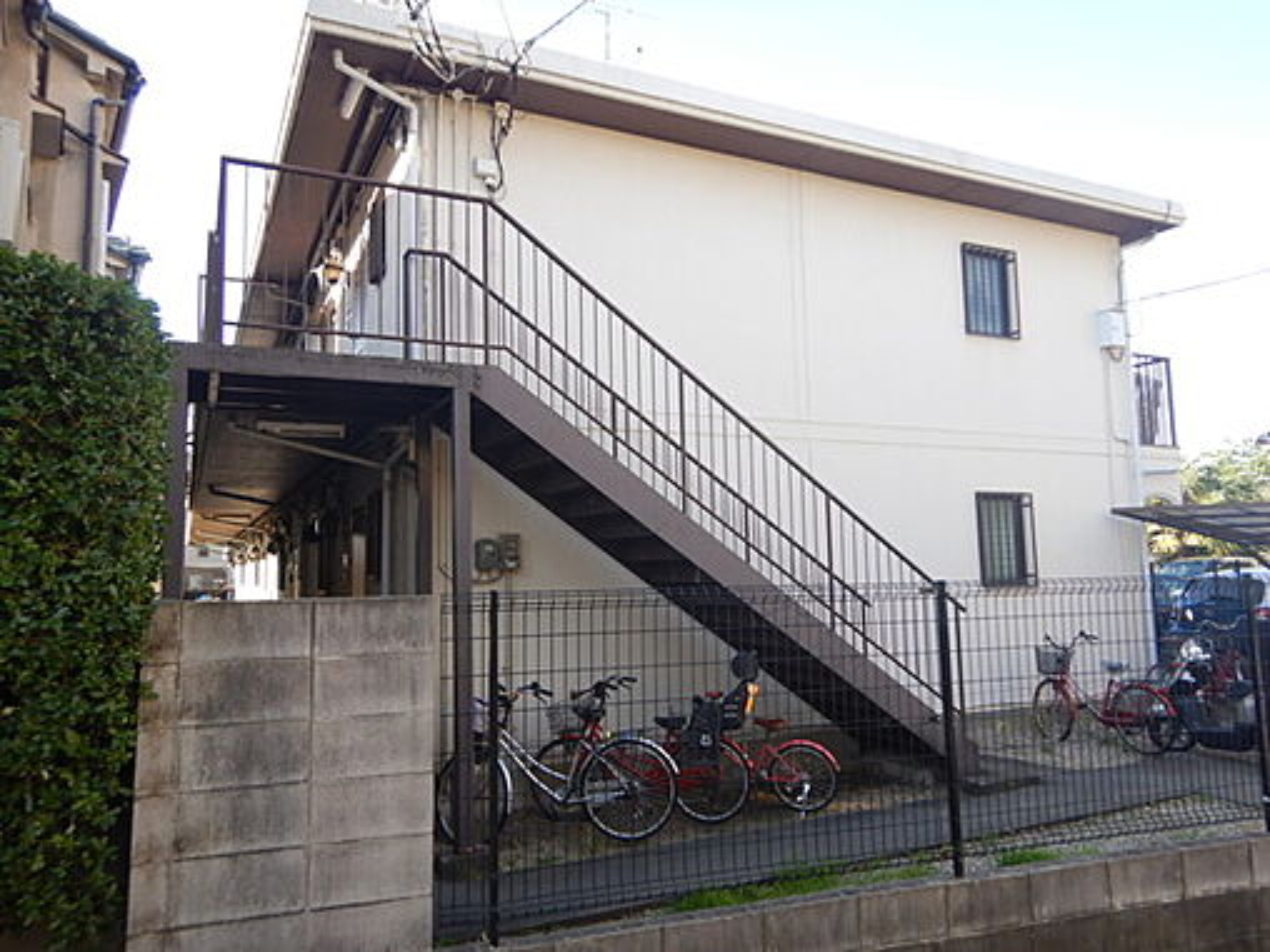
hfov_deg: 71.6
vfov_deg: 56.8
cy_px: 476
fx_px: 881
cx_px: 635
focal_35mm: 24
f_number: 2.8
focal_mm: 4.3
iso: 125
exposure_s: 1/250
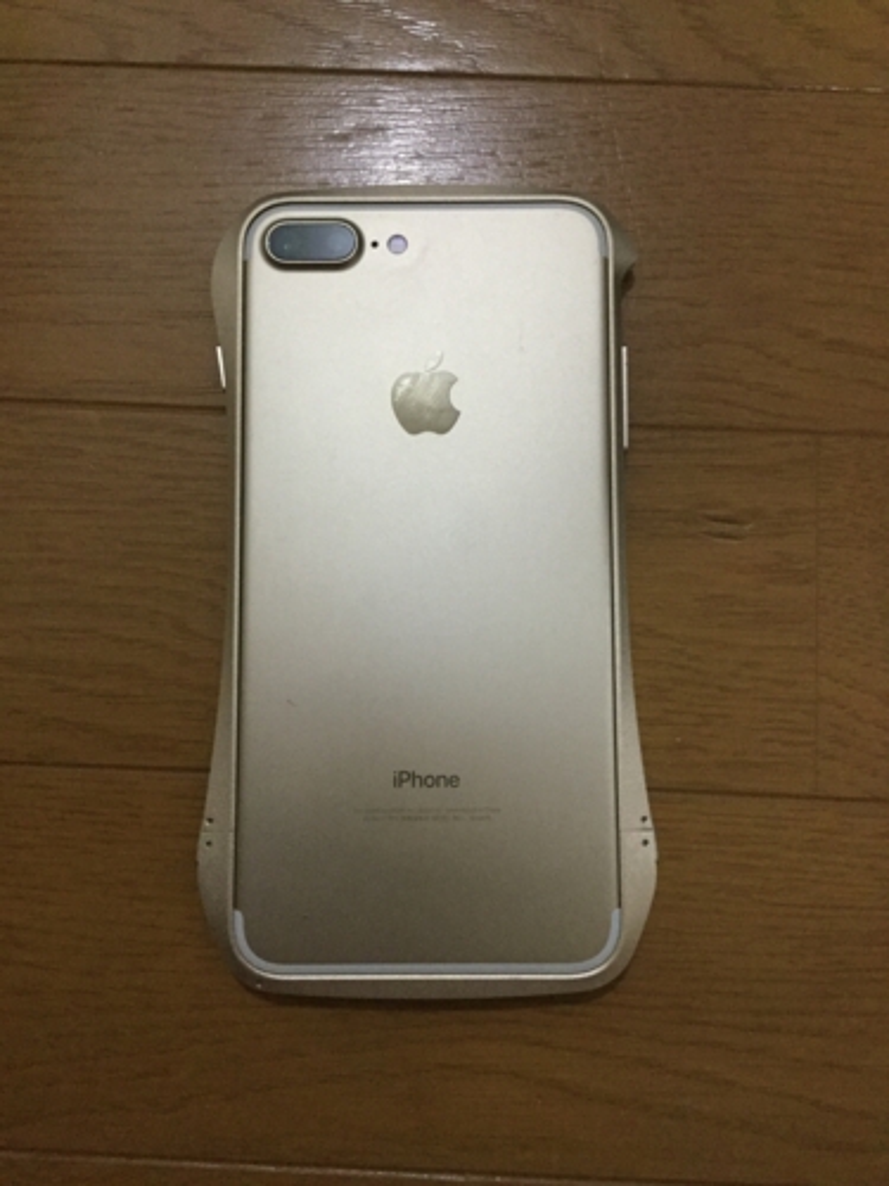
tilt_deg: -84.5
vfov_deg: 58.4
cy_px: 593
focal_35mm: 31
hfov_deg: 45.4
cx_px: 444
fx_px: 1062
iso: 160
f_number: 2.4
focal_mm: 3.3
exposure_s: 1/30
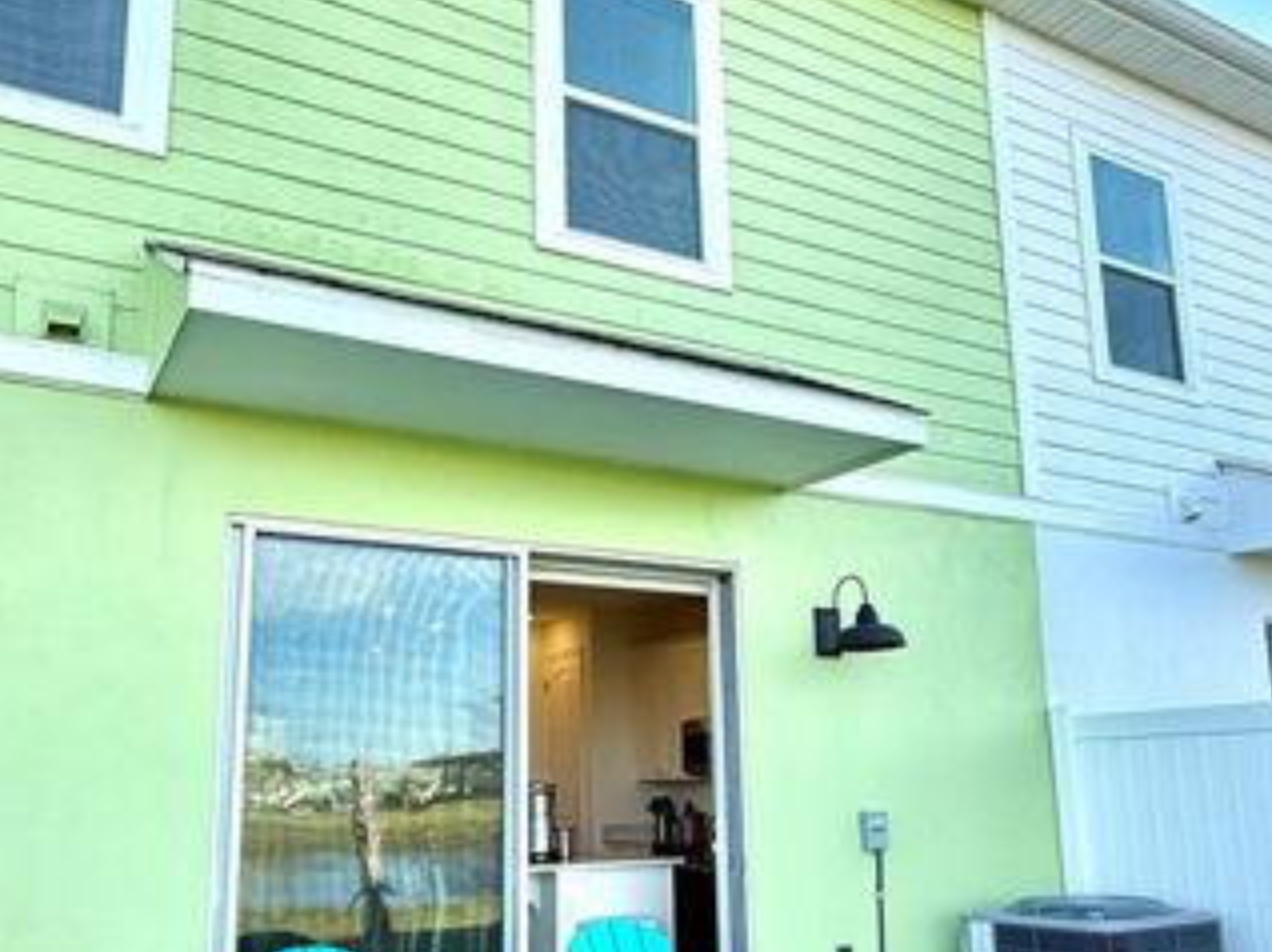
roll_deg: +0.7
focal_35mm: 31
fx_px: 1138
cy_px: 588
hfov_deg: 58.4
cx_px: 606
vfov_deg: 45.1
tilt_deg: +10.1
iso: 50
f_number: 2.2
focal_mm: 2.22
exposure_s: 1/602
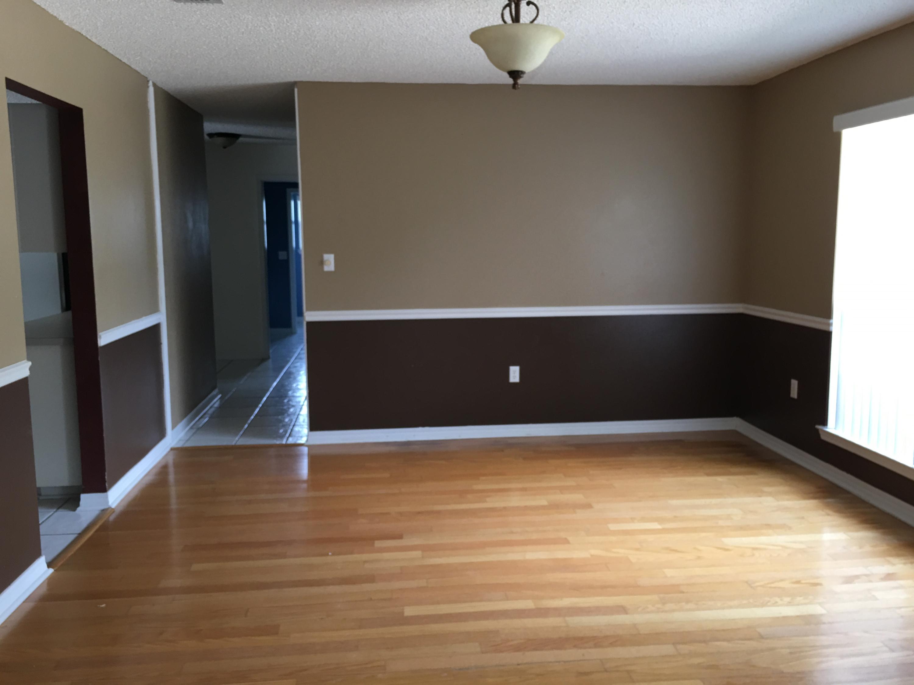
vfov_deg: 48.2
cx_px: 457
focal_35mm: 29
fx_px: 766
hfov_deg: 61.7
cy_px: 342
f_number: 2.2
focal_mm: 4.15
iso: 25
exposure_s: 1/15
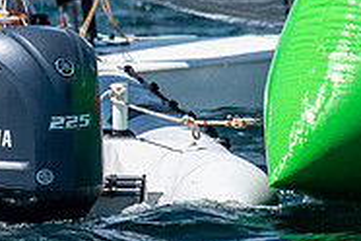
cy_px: -92
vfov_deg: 0.9
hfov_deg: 1.3
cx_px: -75
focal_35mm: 1543
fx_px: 15472
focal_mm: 300
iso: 320
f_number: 5.6
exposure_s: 1/3200
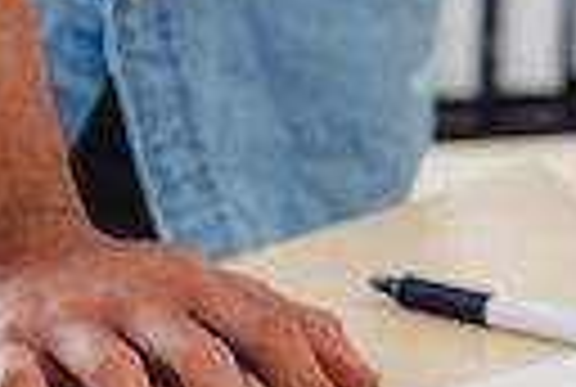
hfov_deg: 6.3
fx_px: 5244
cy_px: 470
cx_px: -40
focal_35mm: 327
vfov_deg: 4.2
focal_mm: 56
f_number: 4
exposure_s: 1/125
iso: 200
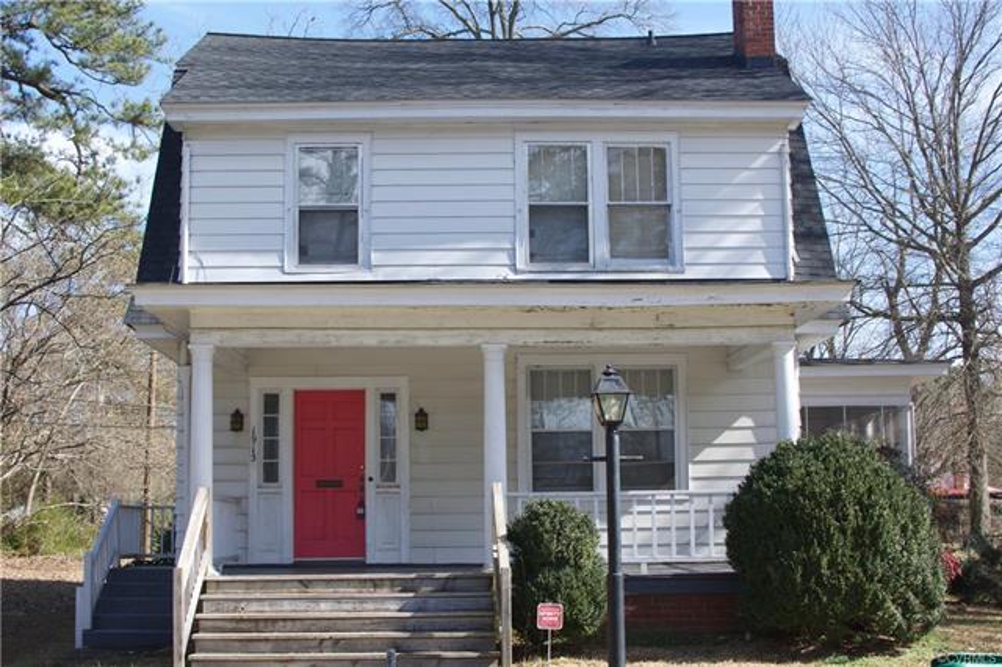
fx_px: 1460
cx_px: 501
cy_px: 334
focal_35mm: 52
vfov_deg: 25.7
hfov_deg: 37.9
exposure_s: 1/160
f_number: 6.3
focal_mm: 35
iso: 100
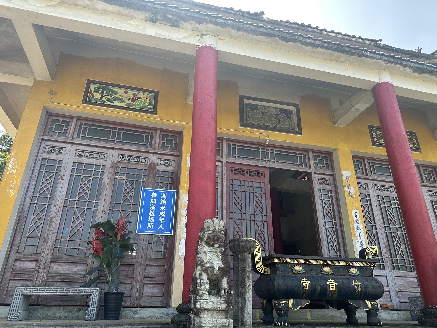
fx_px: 303
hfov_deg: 71.6
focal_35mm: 24
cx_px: 218
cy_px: 164
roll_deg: -1.8
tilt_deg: +24.5
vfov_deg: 56.8
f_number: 1.78
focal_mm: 6.86
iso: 80
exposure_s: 1/685
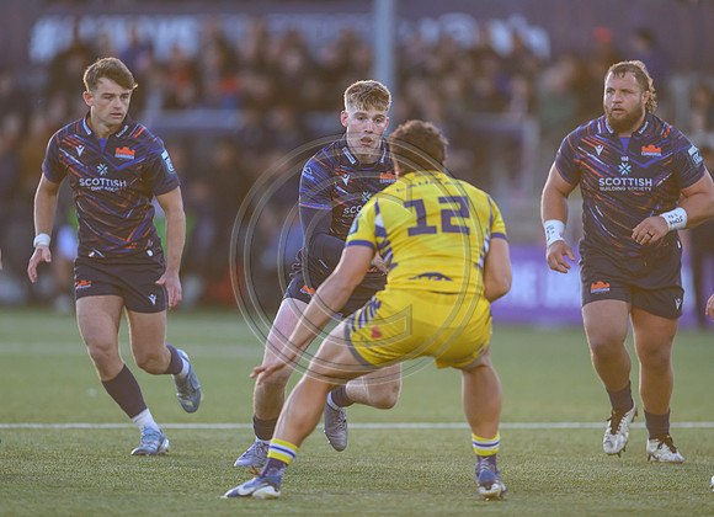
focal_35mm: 491
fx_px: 9997
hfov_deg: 4.1
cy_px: 223
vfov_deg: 3.0
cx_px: 374
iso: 3200
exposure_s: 1/2500
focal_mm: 400
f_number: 2.8
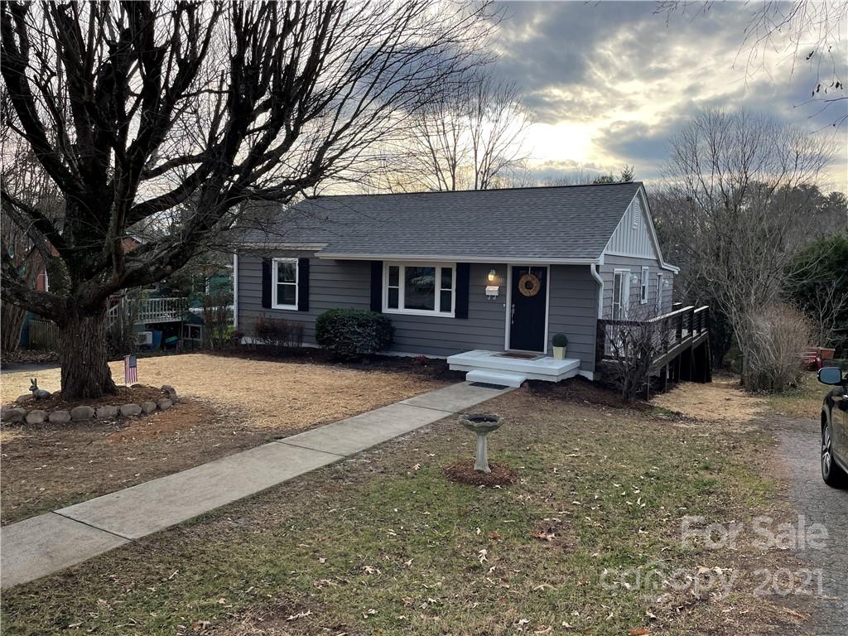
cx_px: 424
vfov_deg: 53.1
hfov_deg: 67.3
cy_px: 318
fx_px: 637
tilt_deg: -2.9
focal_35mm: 26
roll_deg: -1.6
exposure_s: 1/1006
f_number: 1.6
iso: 32
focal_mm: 4.2
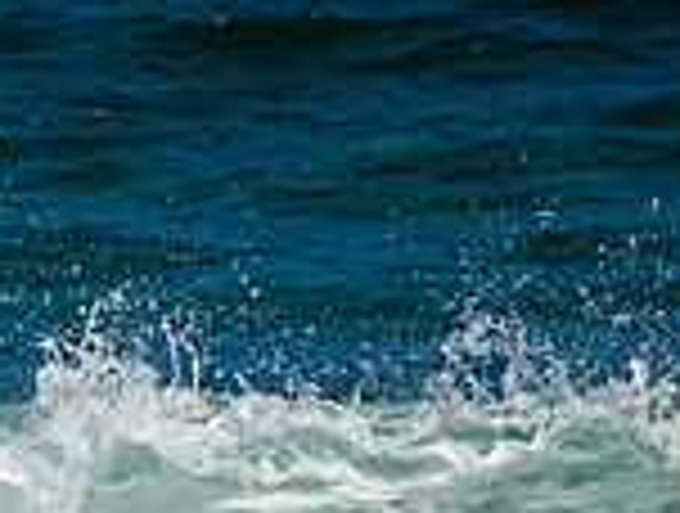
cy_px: 675
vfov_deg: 0.4
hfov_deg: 0.6
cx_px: -611
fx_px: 66792
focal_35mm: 3392
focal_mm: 800
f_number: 11
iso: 560
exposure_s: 1/2000
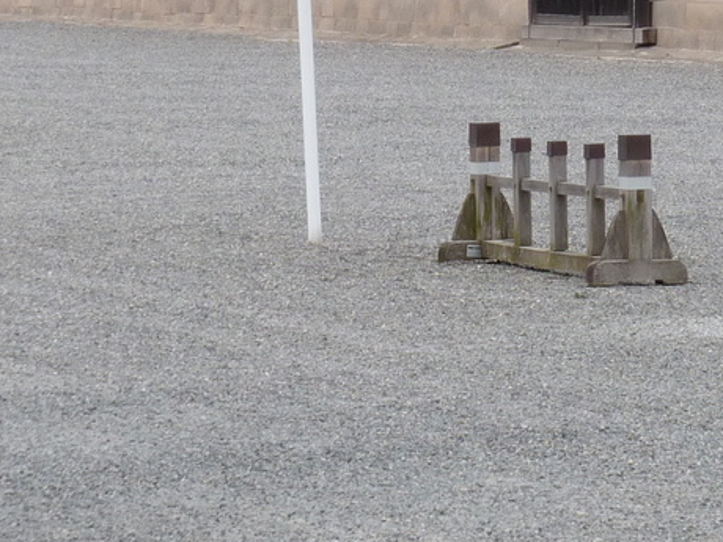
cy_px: 6
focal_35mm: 289
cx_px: 376
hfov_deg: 6.9
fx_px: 6036
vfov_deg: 5.1
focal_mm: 13.7
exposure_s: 1/250
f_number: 4.2
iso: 80
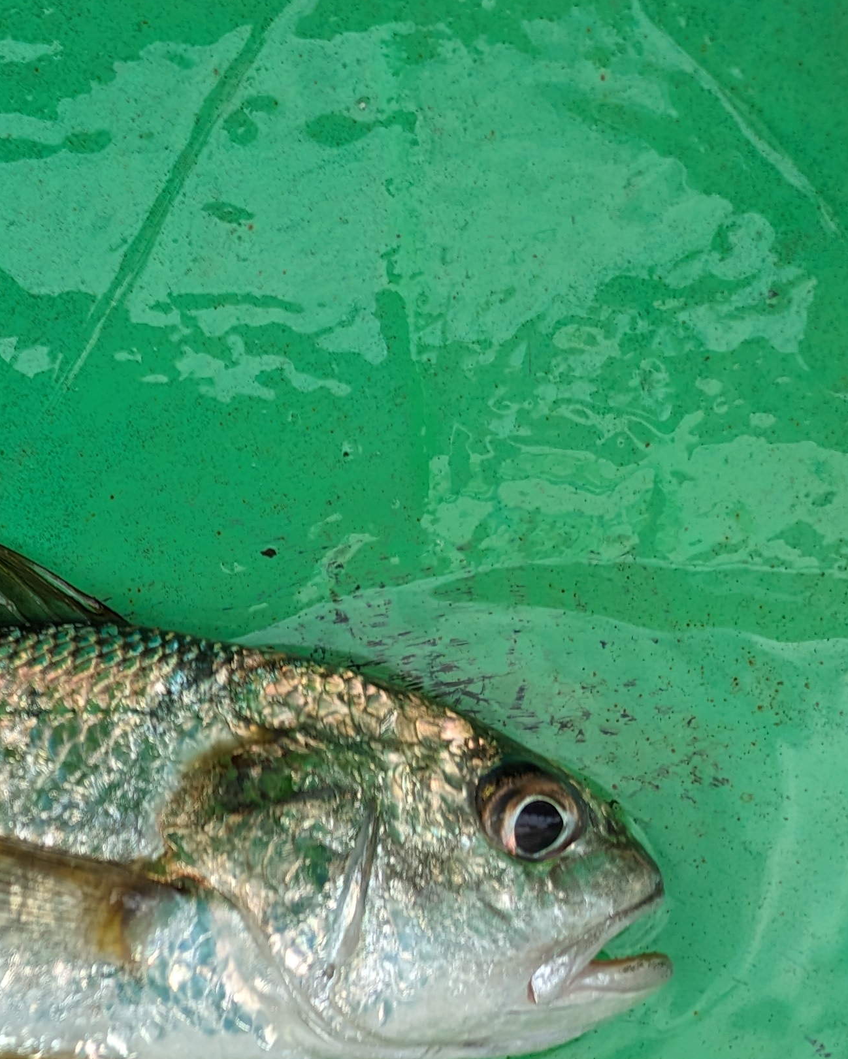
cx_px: -373
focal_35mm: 59
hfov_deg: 22.0
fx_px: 1851
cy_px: 776
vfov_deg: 31.5
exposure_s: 1/501
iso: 44
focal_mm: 6.81
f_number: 1.85
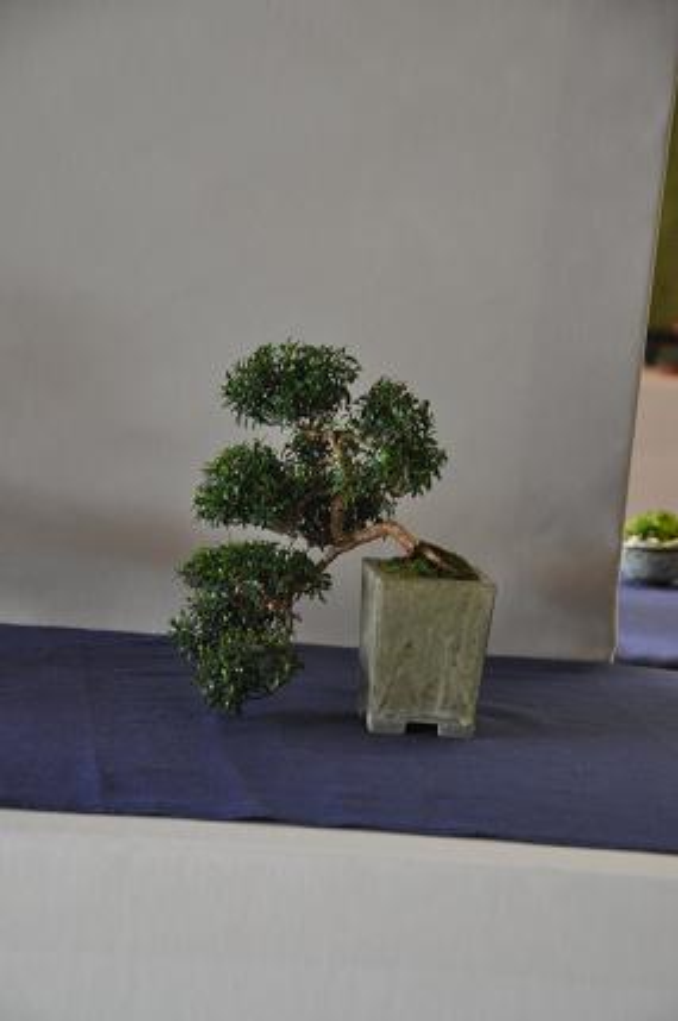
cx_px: 339
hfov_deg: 13.8
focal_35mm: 99
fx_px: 2803
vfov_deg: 20.6
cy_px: 510
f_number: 5.3
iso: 1600
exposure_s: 1/15
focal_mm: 66
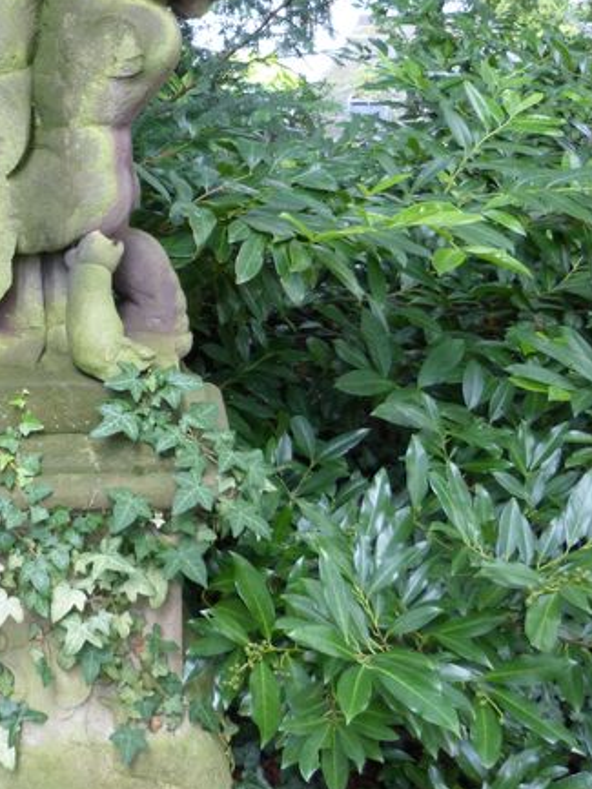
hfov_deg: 29.1
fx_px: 1094
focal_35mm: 48
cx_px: 66
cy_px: 302
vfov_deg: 39.4
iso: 320
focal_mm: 4.5
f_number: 2.8
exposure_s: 1/60
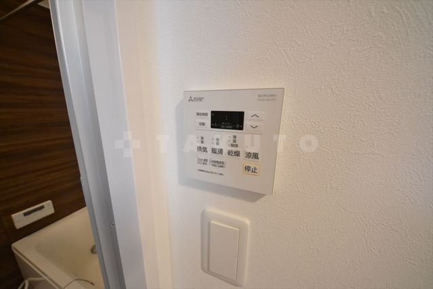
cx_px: 216
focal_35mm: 12
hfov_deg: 112.6
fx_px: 144
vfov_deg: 90.0
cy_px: 144
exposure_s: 1/60
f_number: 5
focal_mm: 8
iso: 1600
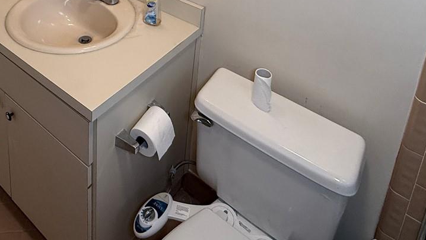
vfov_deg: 27.6
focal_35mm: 34
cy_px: -88
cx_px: 157
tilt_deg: -15.3
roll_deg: -3.2
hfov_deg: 57.2
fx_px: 384
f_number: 2.2
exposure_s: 1/120
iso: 200
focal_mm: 2.22
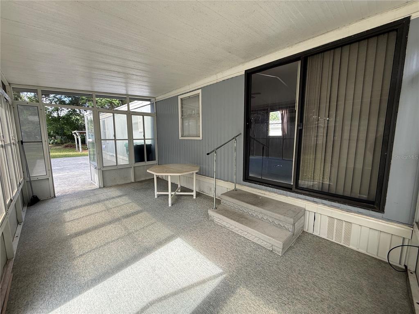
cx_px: 210
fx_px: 169
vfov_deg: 85.7
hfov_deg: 102.1
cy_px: 157
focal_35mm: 14
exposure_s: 1/164
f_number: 2.2
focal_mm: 2.22
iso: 64
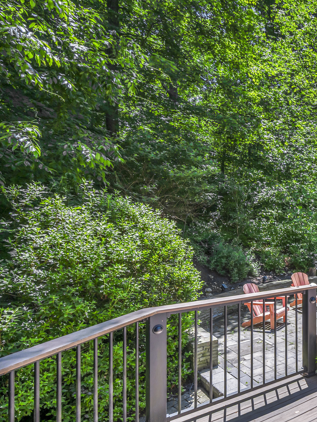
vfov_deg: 68.8
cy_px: 251
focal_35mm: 25
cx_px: 382
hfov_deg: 39.4
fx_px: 305
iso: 320
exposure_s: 1/800
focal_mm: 14
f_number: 7.1
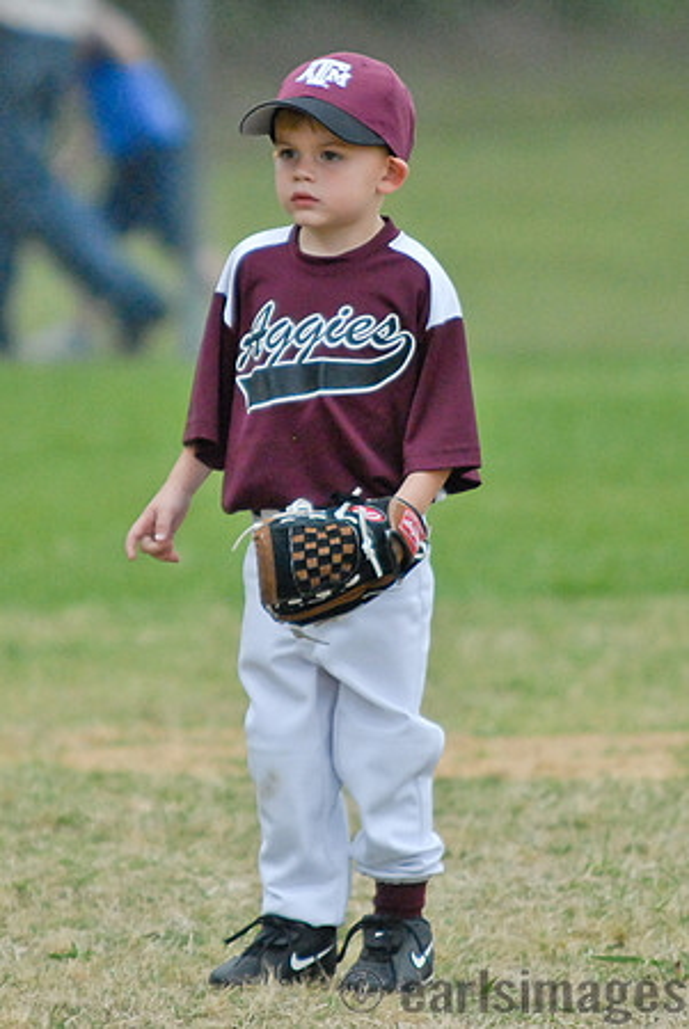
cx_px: 344
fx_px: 8592
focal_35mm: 300
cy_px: 514
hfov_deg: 4.6
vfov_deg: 6.9
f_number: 2.8
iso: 1000
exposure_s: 1/1250
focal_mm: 200
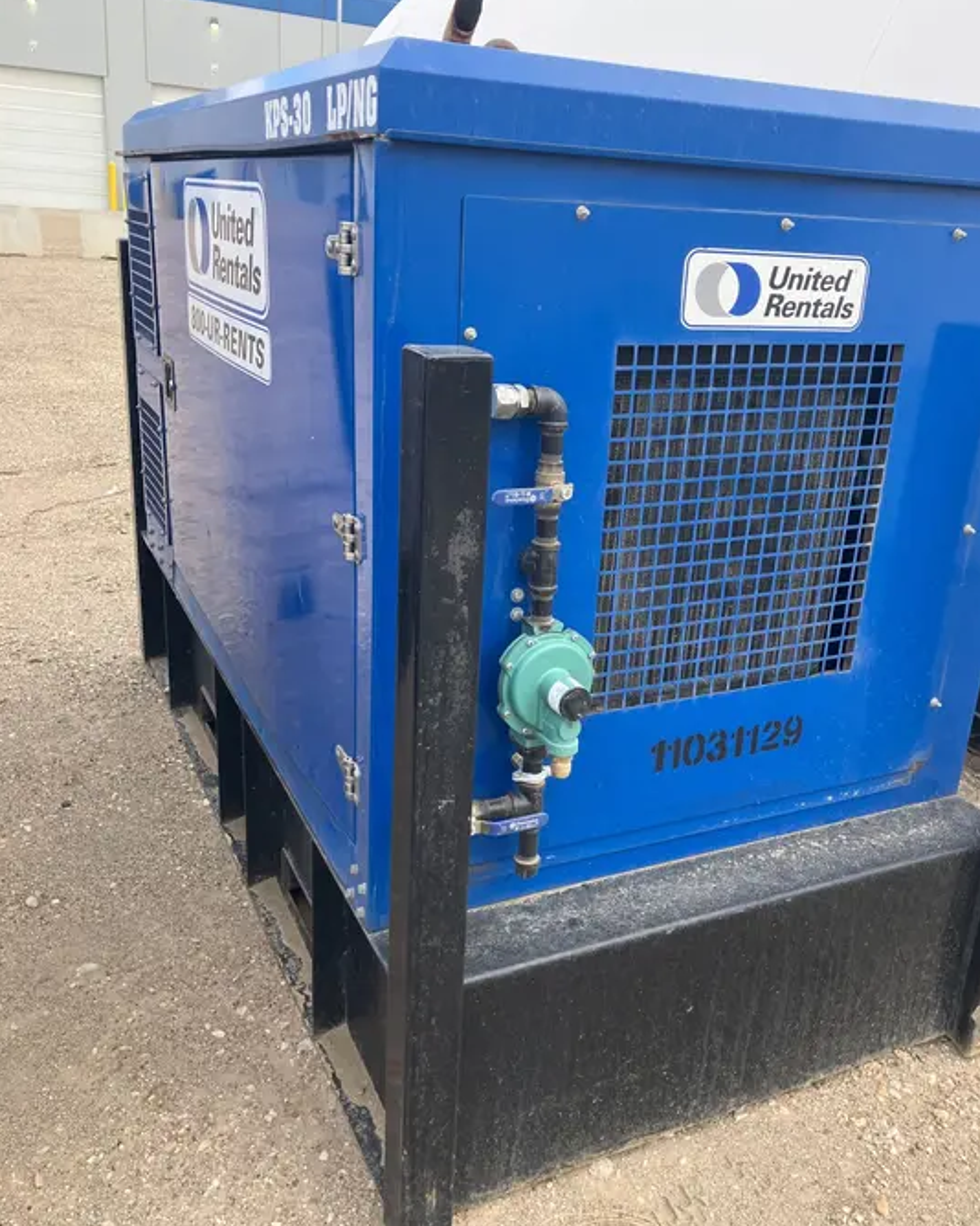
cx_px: 503
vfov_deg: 58.8
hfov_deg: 48.5
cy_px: 608
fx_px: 1088
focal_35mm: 30
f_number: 1.8
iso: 32
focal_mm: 3.99
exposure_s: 1/225
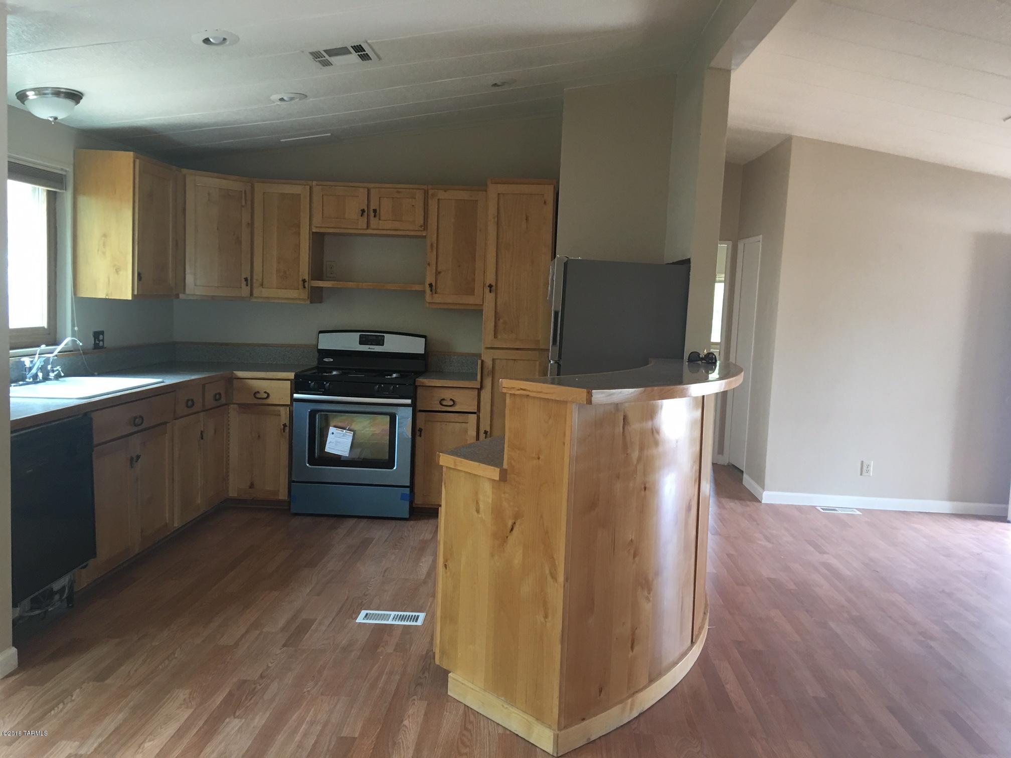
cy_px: 379
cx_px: 506
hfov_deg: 61.7
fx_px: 847
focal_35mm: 29
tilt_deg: -4.5
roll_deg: -2.7
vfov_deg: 48.2
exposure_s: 1/15
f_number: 2.2
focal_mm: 4.15
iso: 40
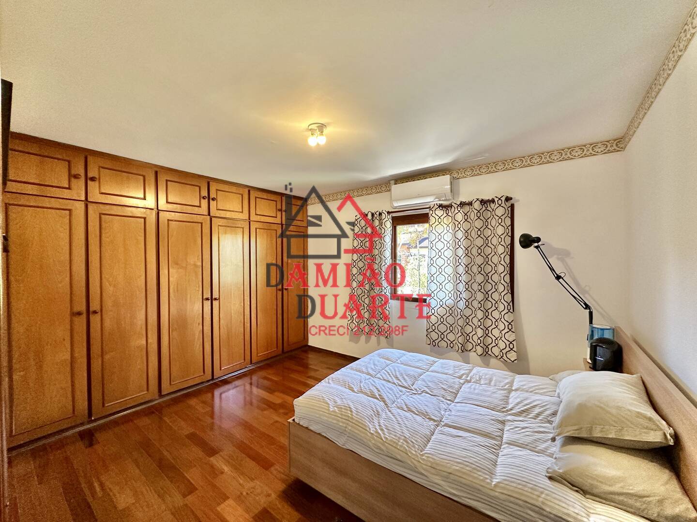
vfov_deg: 85.7
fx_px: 282
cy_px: 261
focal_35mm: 14
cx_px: 348
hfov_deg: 102.1
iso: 250
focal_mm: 2.22
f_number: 2.2
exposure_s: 1/120
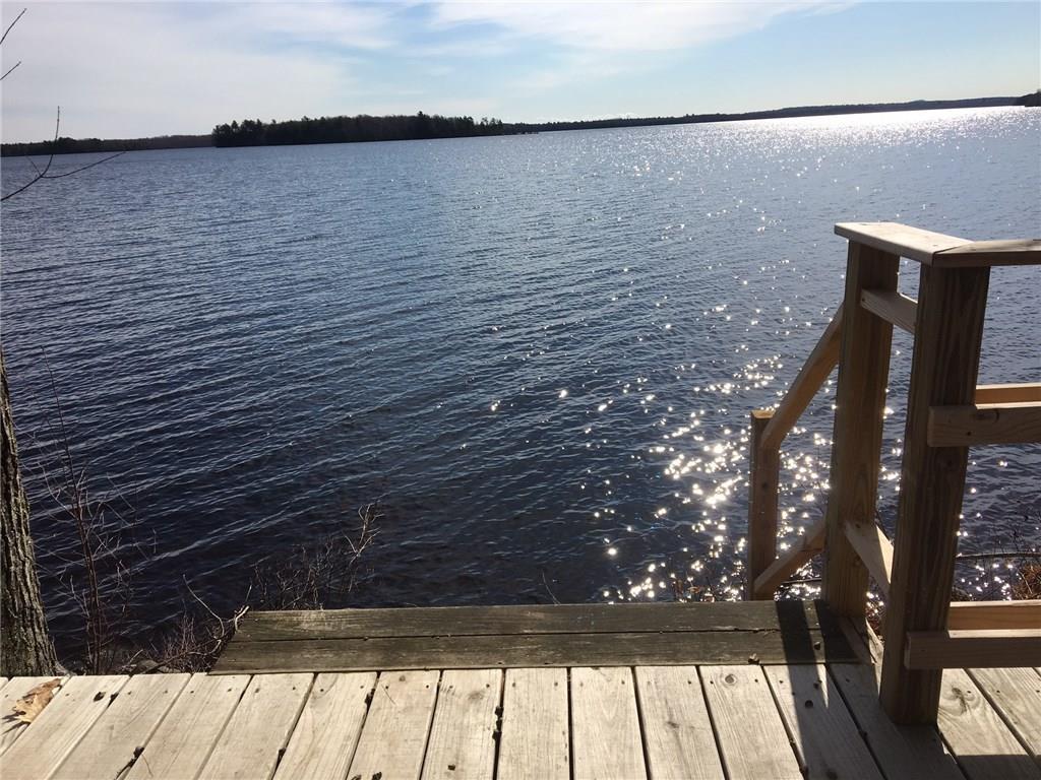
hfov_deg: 61.7
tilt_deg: -16.3
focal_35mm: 29
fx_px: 872
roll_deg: +2.0
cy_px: 390
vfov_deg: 48.2
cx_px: 520
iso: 25
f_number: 2.2
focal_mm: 4.15
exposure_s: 1/3344
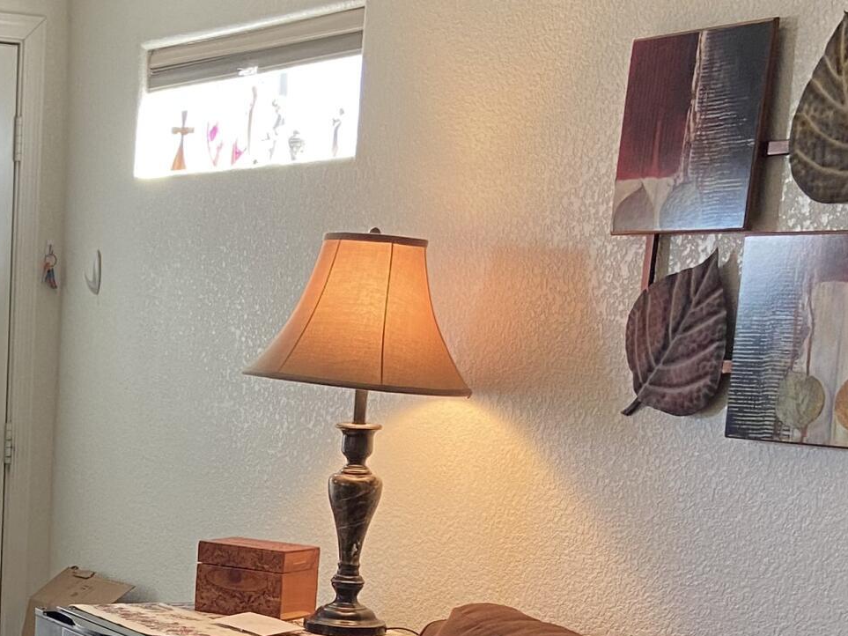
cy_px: 723
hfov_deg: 23.4
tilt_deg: -11.5
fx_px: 1984
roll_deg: -2.9
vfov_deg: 17.5
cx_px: 57
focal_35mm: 81
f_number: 1.8
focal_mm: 4.25
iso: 100
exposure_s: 1/60
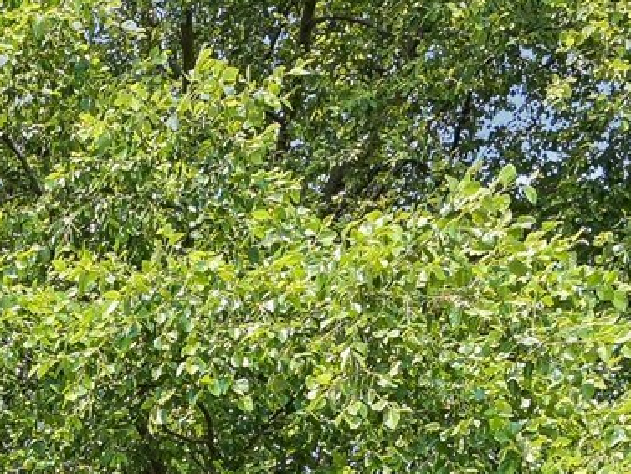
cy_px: 895
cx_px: -487
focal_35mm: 94
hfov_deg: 17.3
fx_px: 1714
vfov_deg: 13.8
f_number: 8
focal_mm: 18
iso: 100
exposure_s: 1/125
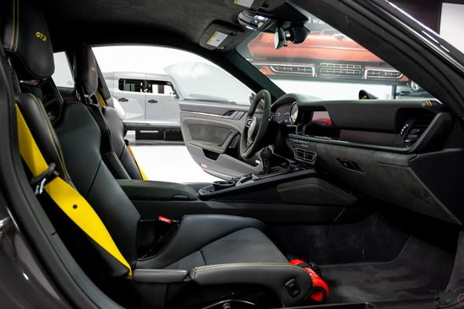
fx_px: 361
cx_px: 244
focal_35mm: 28
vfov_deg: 46.4
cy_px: 160
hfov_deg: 65.4
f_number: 4
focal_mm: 24
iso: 3200
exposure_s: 1/60
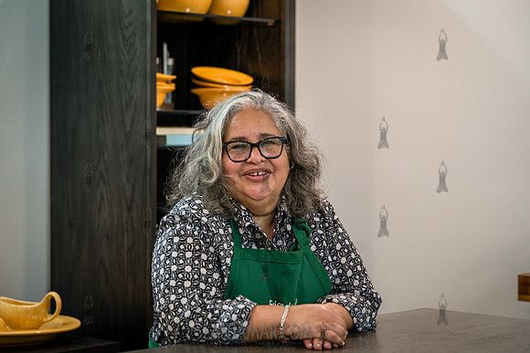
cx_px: 265
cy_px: 177
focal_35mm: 87
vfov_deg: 15.7
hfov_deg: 23.4
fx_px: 1281
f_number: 3.5
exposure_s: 1/160
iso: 2000
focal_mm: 83
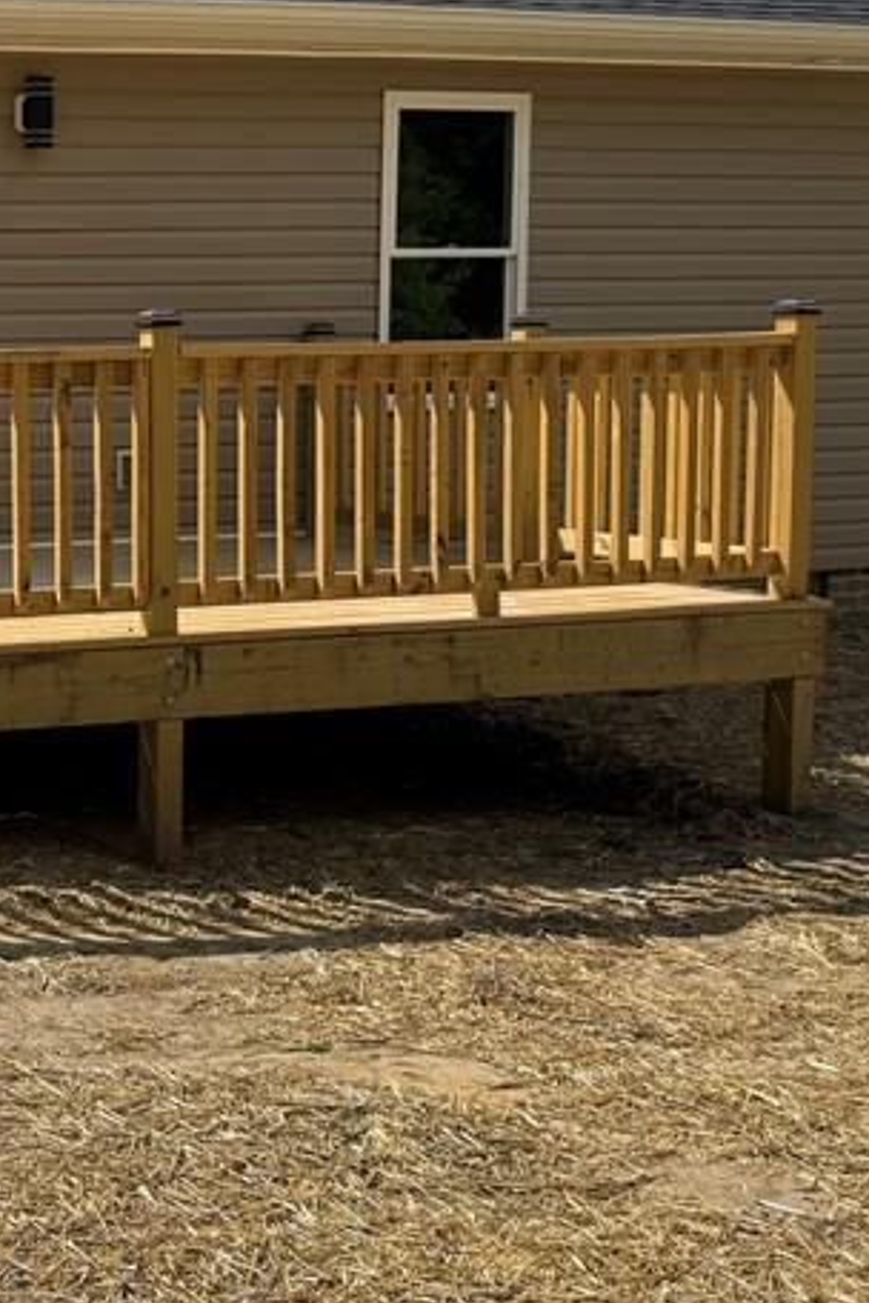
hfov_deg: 21.5
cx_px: -306
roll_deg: +0.5
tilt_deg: -5.7
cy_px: 560
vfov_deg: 35.6
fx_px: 2028
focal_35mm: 56
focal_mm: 6.76
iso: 80
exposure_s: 1/4975
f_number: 1.78
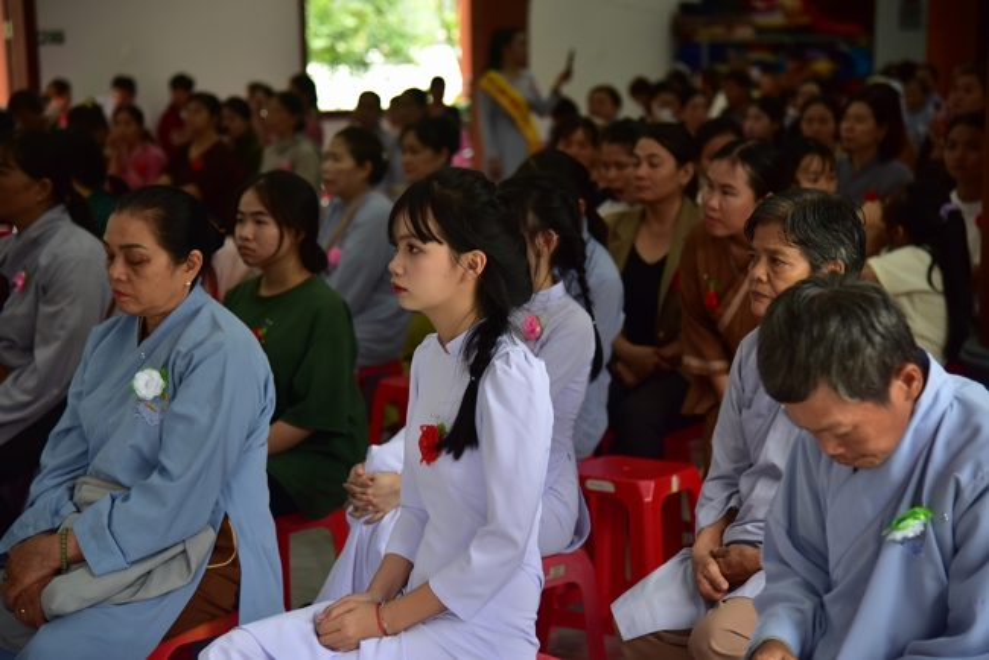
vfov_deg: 16.7
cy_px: 330
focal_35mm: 82
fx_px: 2254
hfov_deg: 24.8
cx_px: 494
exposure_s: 1/250
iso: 500
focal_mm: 82
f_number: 4
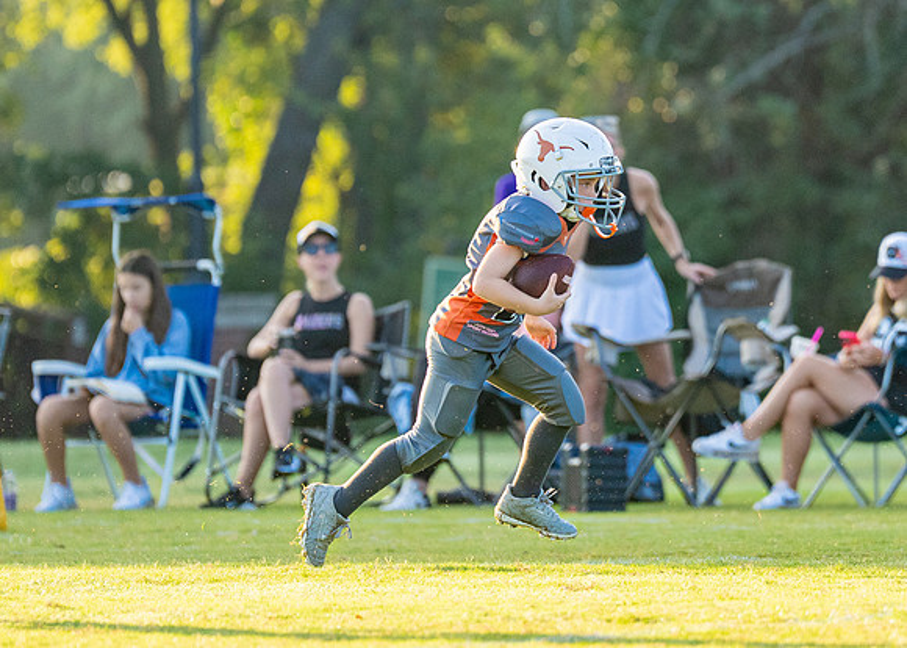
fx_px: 12014
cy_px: 272
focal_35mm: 466
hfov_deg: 4.3
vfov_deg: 3.1
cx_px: 600
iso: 500
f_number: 2.8
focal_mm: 200
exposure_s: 1/2500
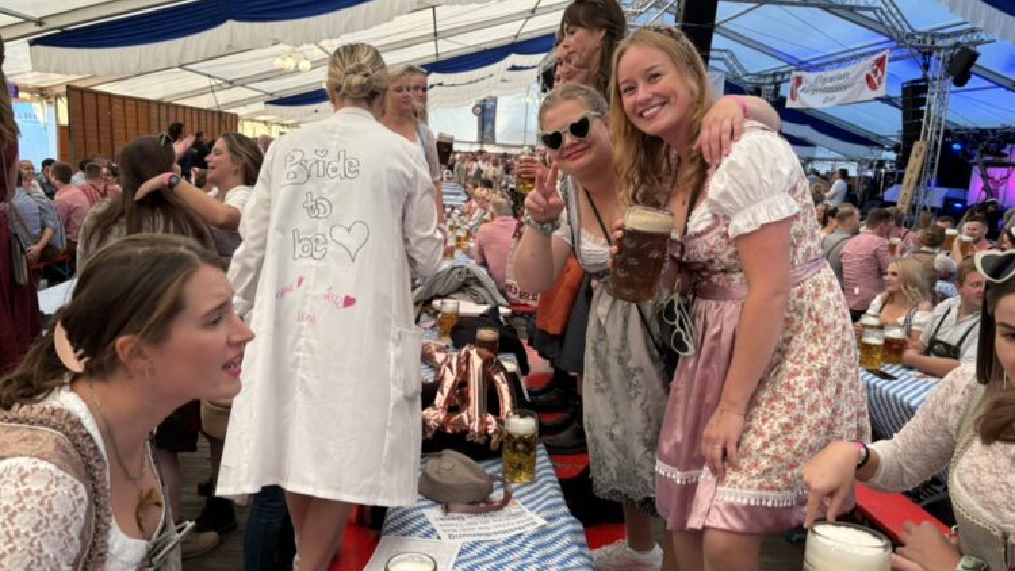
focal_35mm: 29
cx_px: 498
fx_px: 781
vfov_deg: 40.2
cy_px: 291
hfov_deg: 66.1
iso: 100
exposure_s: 1/100
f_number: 1.6
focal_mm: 5.96
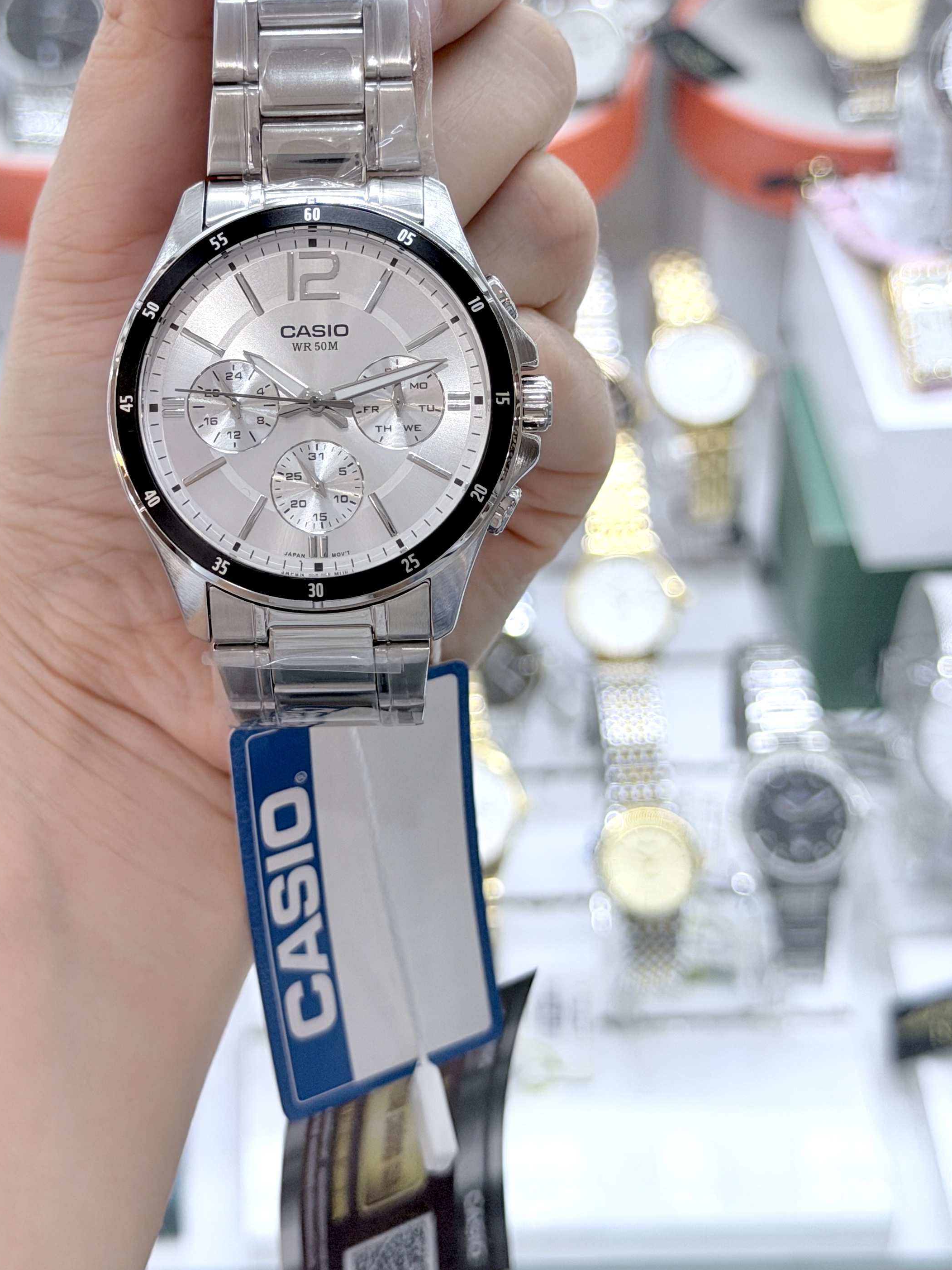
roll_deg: +2.1
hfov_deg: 21.2
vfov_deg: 28.0
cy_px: 446
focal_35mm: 69
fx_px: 2530
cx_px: 301
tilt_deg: -39.0
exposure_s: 1/100
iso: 64
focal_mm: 6.76
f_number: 1.78
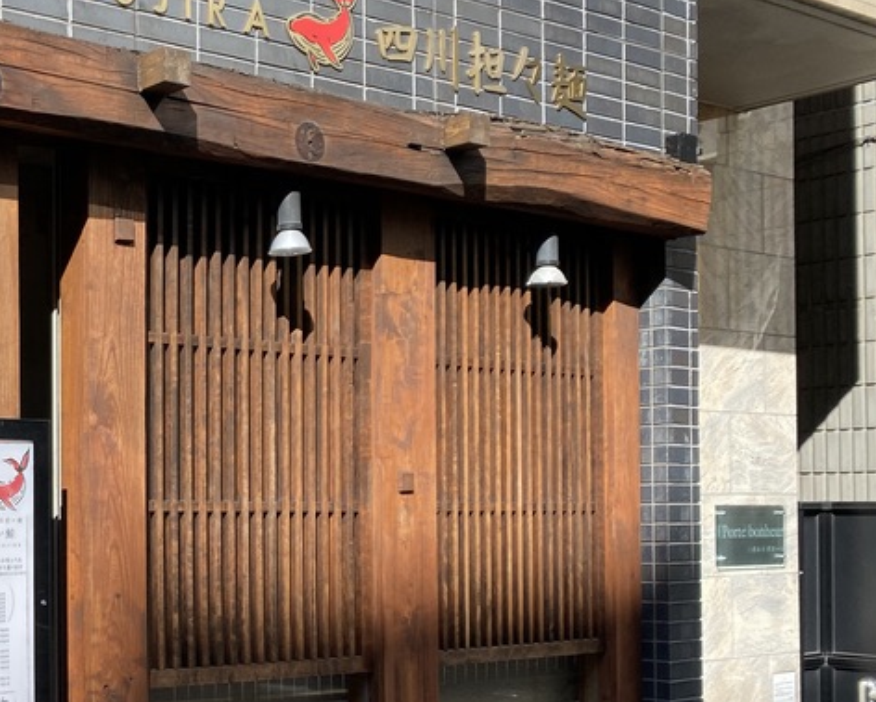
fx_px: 1427
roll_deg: -0.2
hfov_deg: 31.0
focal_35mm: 55
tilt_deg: -0.3
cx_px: -48
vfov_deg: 27.4
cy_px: 492
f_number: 1.8
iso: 32
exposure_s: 1/1631
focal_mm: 4.25
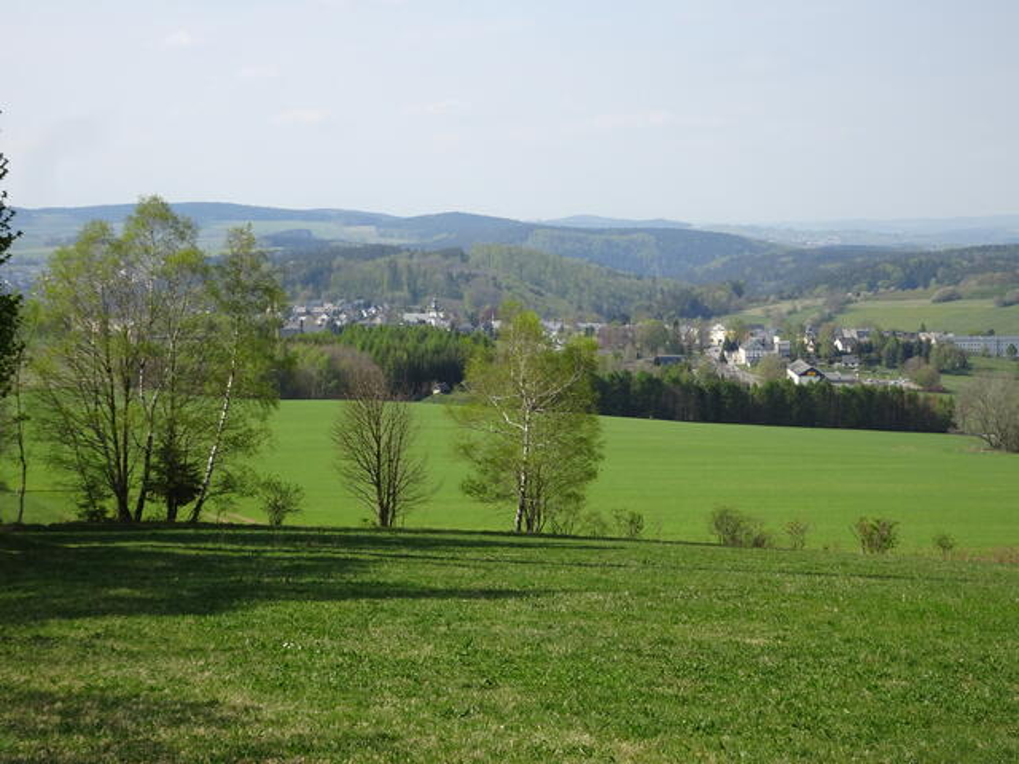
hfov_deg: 30.3
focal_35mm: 64
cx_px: 510
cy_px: 382
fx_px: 1884
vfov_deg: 22.9
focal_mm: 10.95
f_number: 4.5
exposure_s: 1/400
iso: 80
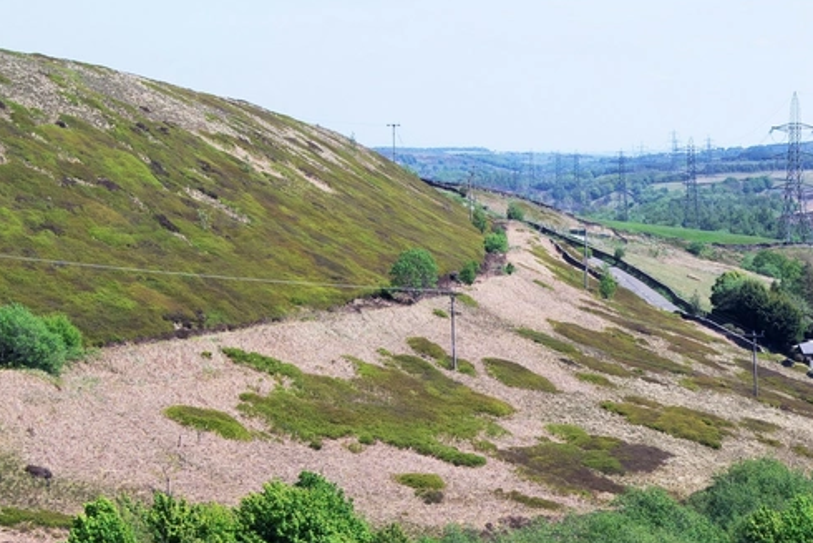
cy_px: 560
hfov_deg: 16.8
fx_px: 2688
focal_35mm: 119
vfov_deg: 11.4
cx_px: 850
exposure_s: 1/250
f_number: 8
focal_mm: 24
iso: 100
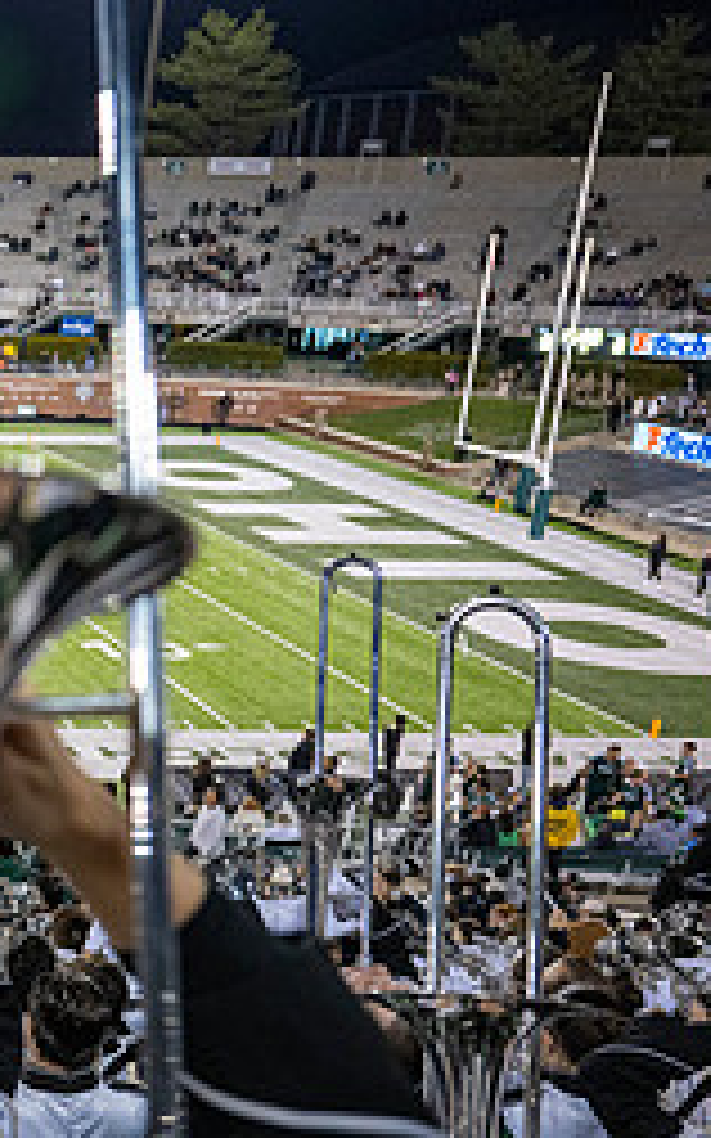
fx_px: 1737
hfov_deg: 18.4
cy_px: 762
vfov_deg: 35.9
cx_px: -554
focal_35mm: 56
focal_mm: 24
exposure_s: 1/500
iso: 2000
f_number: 3.2
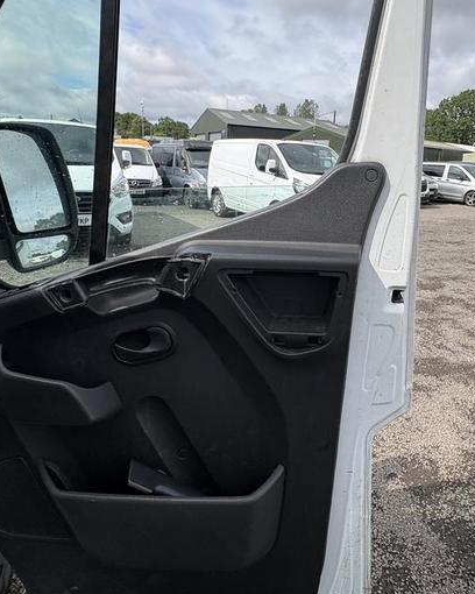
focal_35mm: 24
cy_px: 261
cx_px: 275
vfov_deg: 70.0
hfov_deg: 58.5
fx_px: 422
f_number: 2.2
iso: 40
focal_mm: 2.22
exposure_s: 1/980
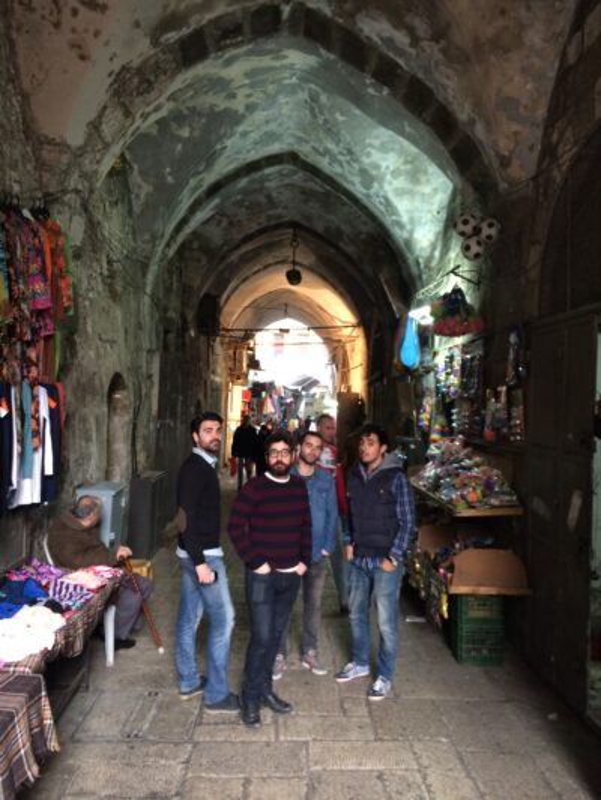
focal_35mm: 30
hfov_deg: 46.8
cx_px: 300
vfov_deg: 60.0
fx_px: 694
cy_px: 400
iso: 320
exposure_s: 1/24
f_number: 2.2
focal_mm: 4.12
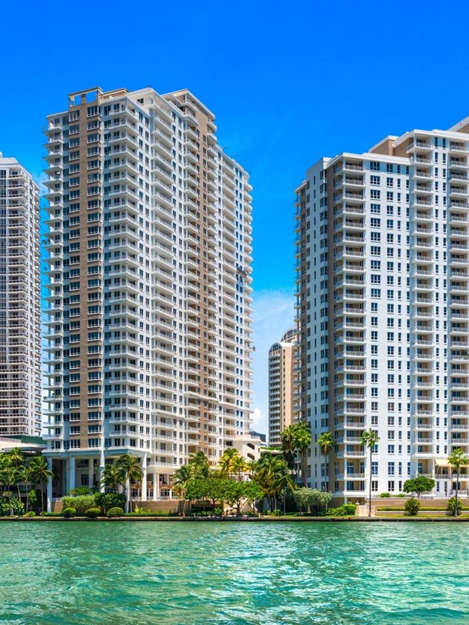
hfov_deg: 30.6
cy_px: 314
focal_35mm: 47
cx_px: 153
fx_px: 849
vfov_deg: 40.4
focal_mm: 32
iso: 400
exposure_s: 1/2500
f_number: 7.1
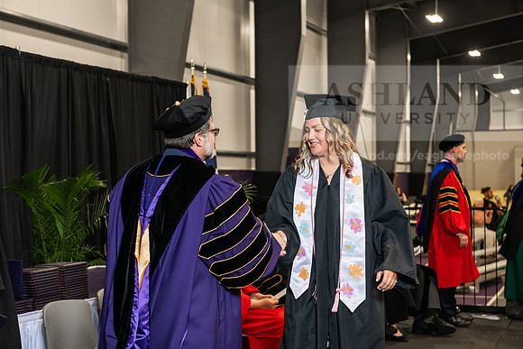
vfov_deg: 20.6
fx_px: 959
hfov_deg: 30.5
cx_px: 262
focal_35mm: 66
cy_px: 174
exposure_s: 1/200
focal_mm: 66
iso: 2500
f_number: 5
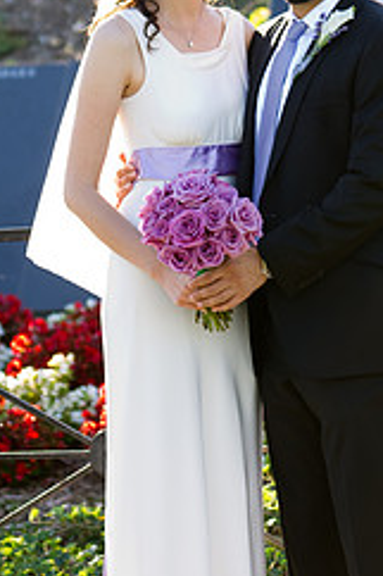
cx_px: 206
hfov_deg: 4.9
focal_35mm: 279
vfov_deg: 7.4
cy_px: 100
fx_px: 4458
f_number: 2.8
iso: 100
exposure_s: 1/180
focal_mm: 100
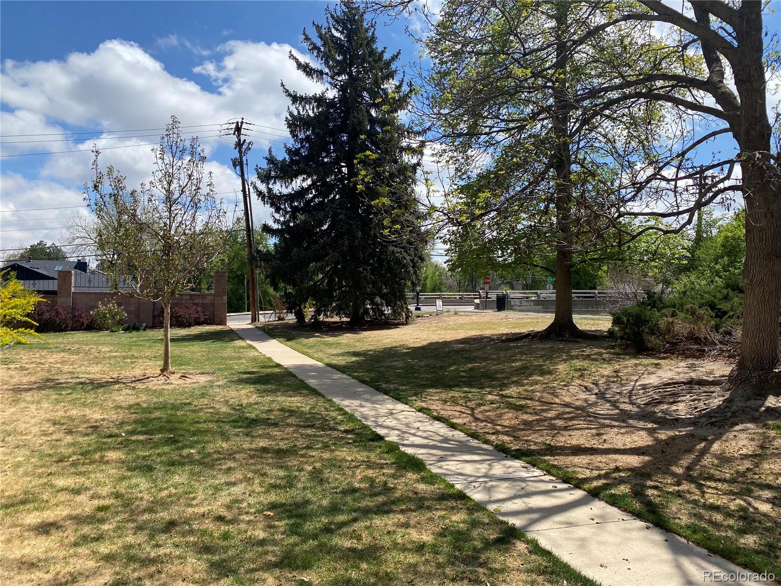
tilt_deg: +0.5
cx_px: 390
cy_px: 293
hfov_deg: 67.3
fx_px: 587
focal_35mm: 26
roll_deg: -1.3
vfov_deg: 53.1
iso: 32
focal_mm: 4.25
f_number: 1.8
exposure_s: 1/2817
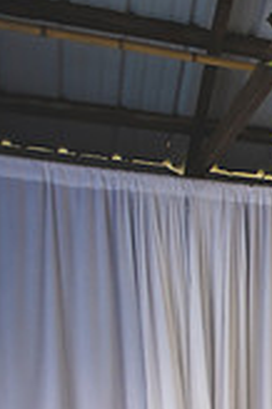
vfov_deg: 22.5
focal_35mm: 85
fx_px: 965
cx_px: 694
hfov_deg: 12.1
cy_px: 453
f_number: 2.8
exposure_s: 1/200
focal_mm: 24
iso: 320
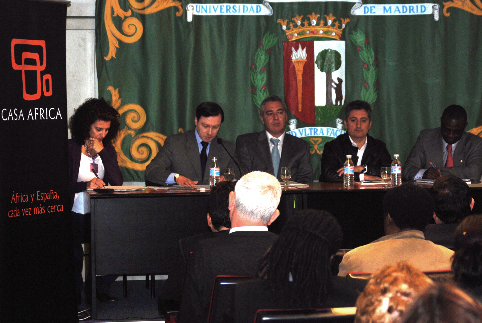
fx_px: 1408
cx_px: 241
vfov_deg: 13.1
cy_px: 162
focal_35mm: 105
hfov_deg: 19.4
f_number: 5
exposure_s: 1/125
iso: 100
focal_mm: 70
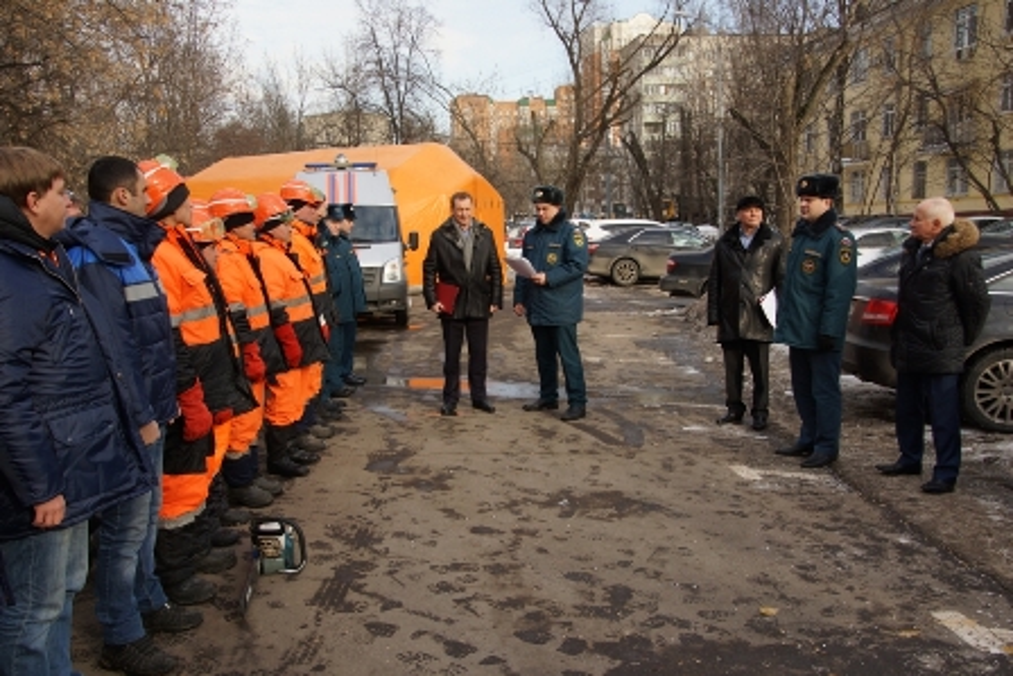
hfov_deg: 61.9
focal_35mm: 30
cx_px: 506
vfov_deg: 43.6
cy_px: 338
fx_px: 844
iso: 125
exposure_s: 1/160
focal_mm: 20
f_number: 6.3
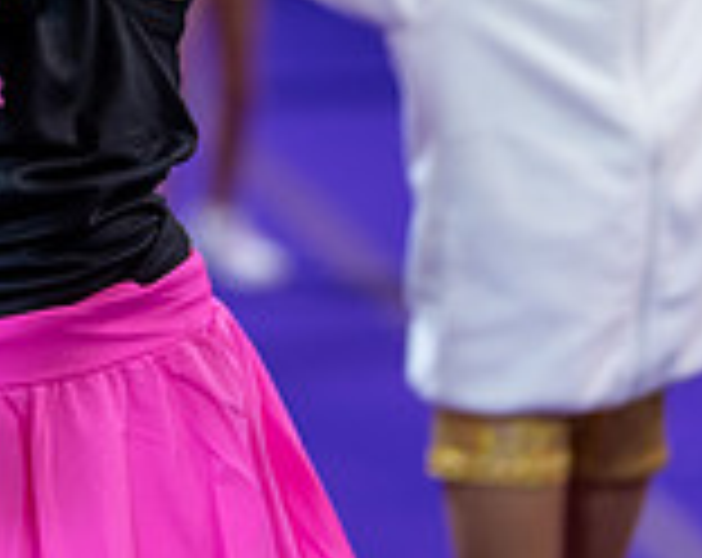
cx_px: 72
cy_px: -151
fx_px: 3627
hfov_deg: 11.0
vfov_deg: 8.7
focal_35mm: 175
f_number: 1.2
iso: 500
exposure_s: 1/320
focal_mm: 50
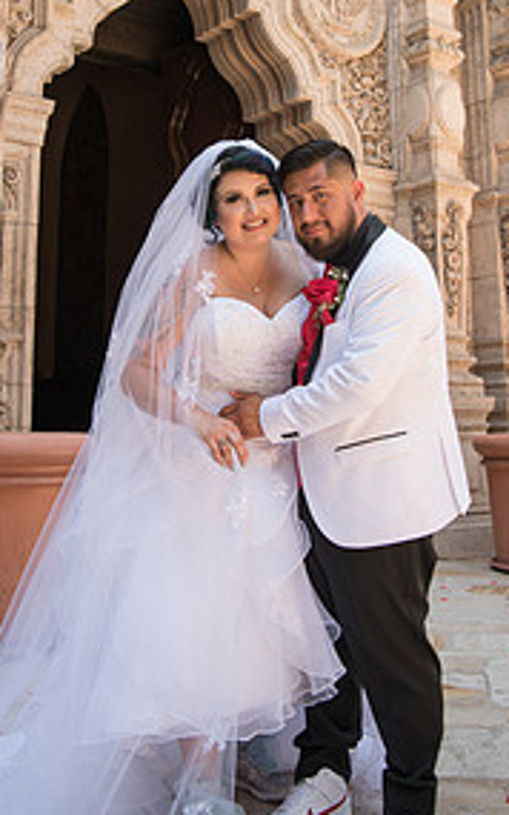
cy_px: 234
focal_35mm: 45
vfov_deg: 43.4
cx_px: 240
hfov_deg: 28.6
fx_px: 999
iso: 100
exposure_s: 1/100
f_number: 5
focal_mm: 28
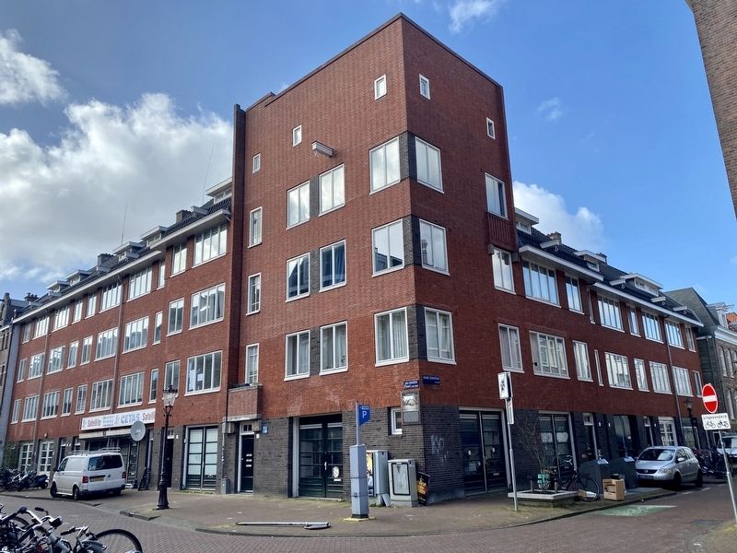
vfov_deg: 53.1
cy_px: 276
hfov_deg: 67.3
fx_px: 554
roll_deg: -0.5
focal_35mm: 26
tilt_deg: +17.1
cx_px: 368
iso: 32
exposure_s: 1/1608
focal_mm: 4.25
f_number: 1.8
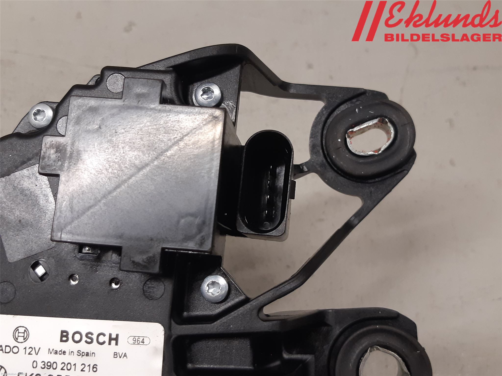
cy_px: 188
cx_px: 251
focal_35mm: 26
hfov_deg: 67.3
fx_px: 377
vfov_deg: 53.1
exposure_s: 1/50
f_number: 1.7
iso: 100
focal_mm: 3.93
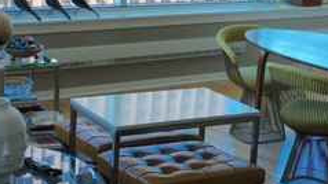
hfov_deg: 24.9
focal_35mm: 85
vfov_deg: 14.1
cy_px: 14
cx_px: 225
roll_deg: -3.7
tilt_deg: -5.9
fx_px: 739
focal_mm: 4.15
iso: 32
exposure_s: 1/120
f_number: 2.2
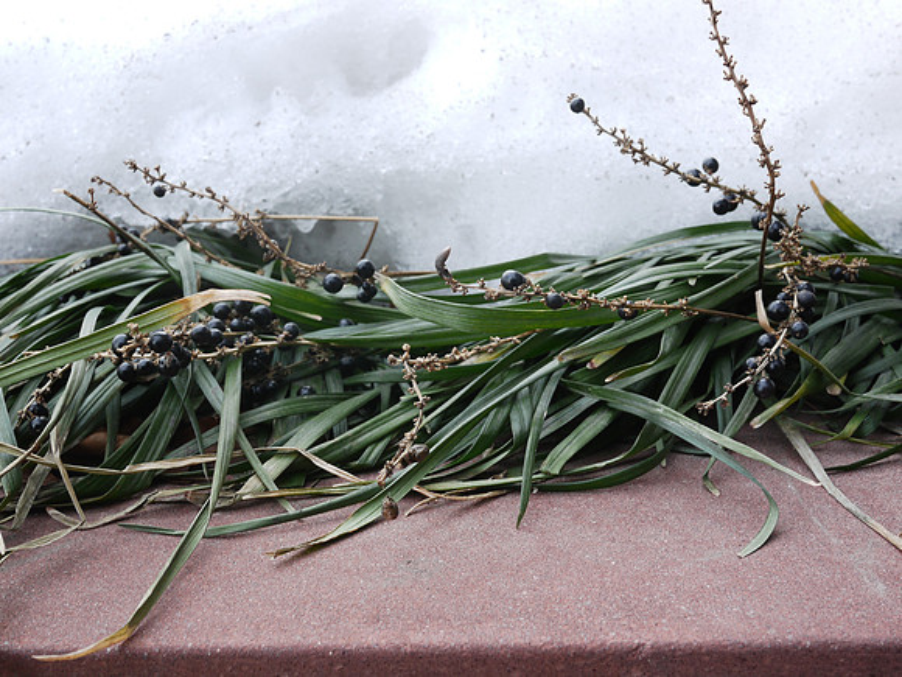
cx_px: 451
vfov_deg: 36.0
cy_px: 338
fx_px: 1042
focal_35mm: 40
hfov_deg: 46.8
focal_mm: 20
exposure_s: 1/30
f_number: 8
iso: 160
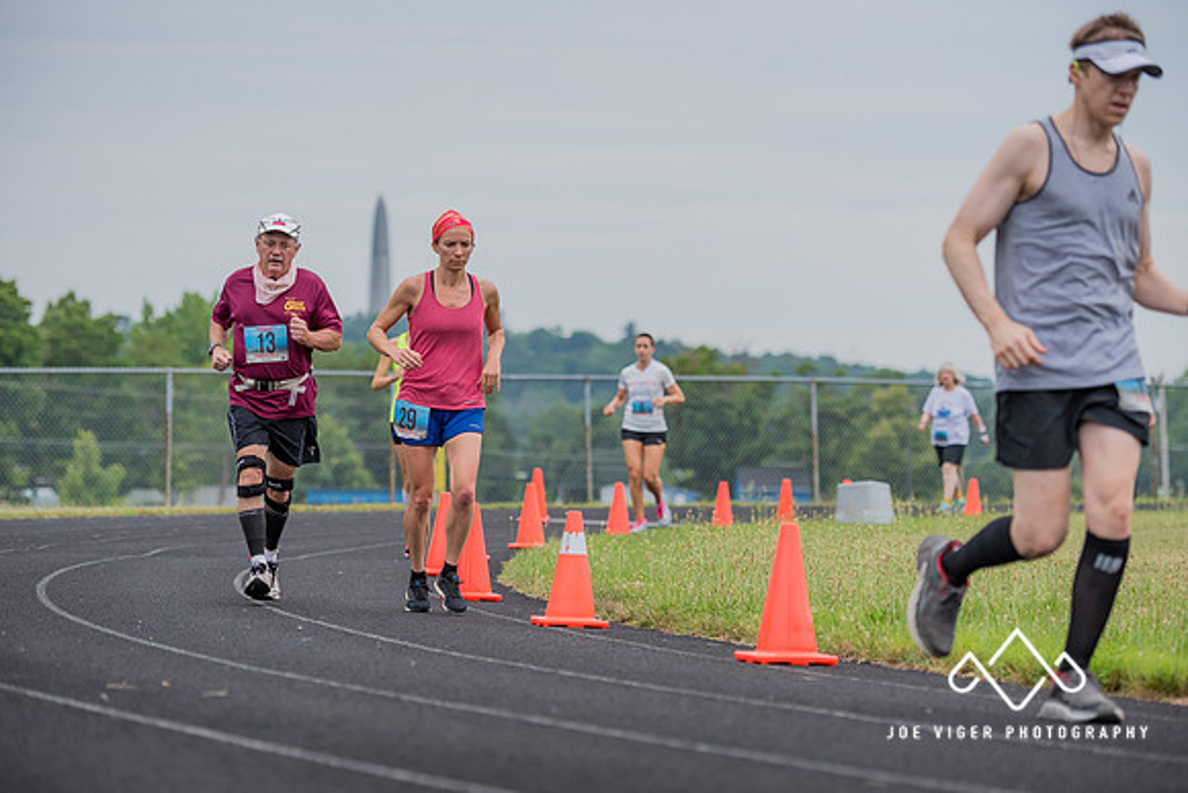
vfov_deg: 11.3
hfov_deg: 16.9
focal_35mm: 121
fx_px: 4004
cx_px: 594
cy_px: 396
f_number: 3.2
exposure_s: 1/4000
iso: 1250
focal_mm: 116
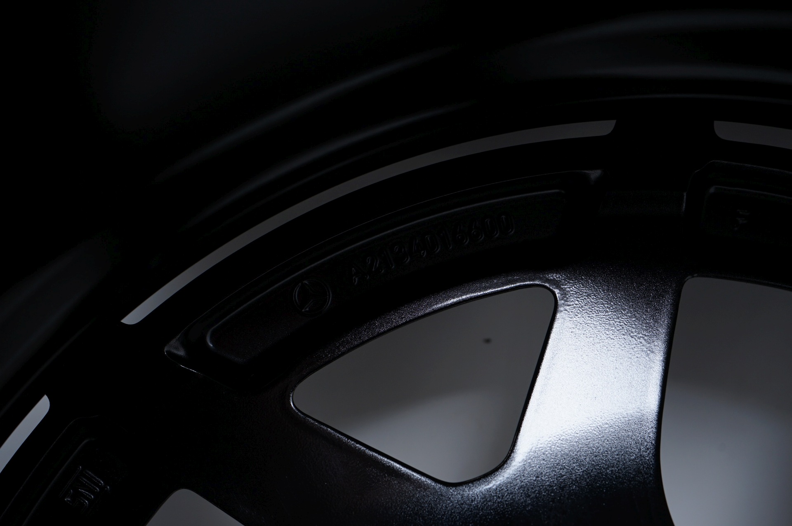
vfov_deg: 27.5
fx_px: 1077
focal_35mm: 49
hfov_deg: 40.4
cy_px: 263
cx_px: 396
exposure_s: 1/125
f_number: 7.1
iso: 250
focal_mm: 49
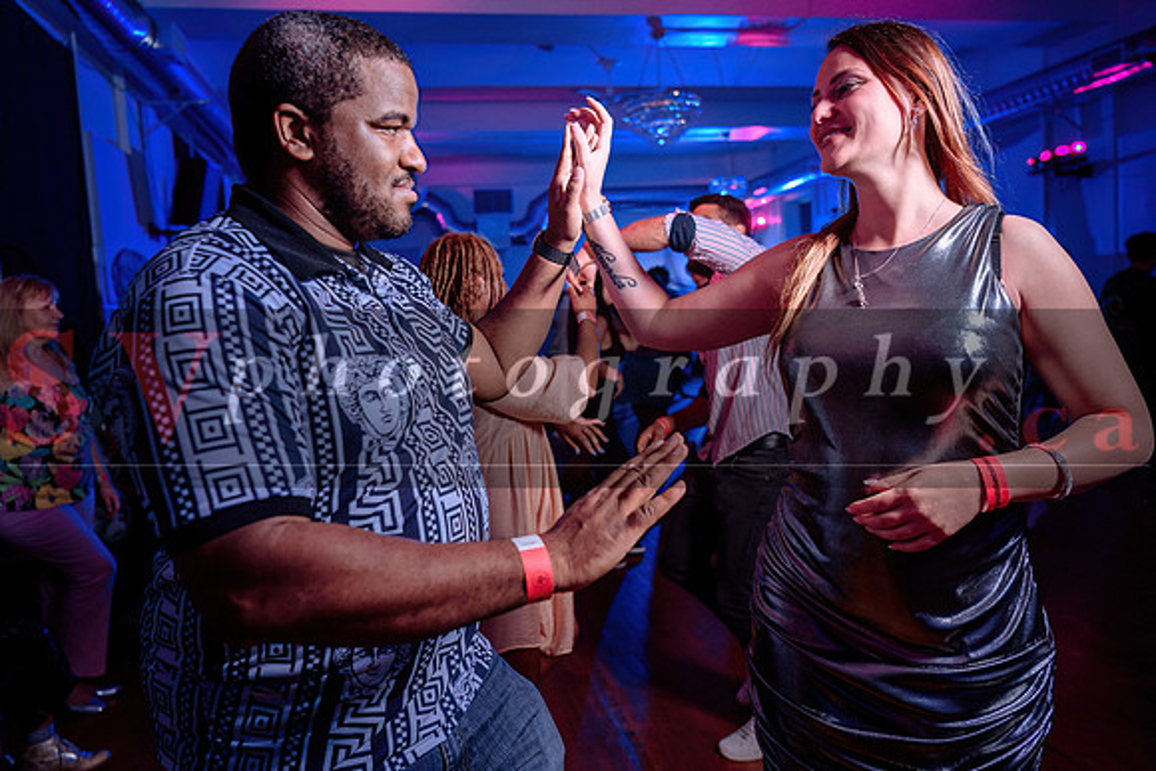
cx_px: 578
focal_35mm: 27
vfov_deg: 47.5
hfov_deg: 66.8
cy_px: 386
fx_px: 877
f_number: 3.2
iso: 800
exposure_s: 1/80
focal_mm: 26
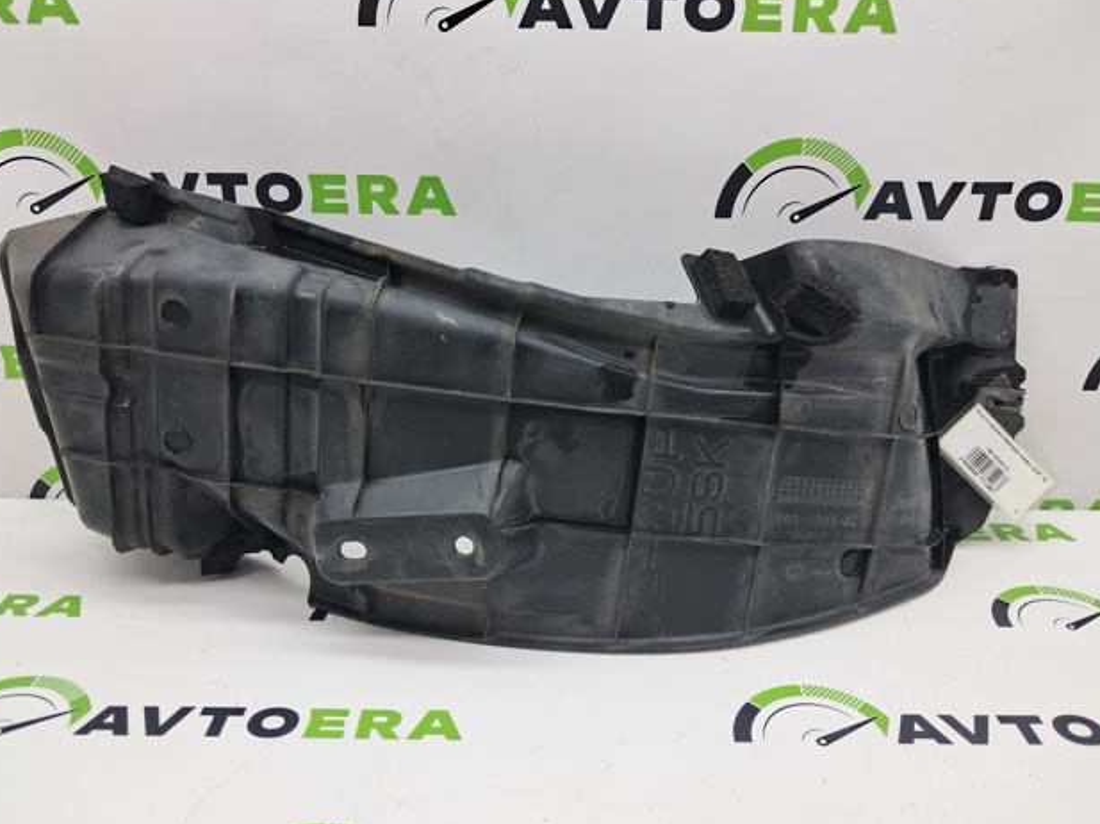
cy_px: 402
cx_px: 544
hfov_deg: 63.5
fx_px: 889
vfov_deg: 49.7
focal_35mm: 28
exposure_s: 1/50
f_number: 1.8
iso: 50
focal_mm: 4
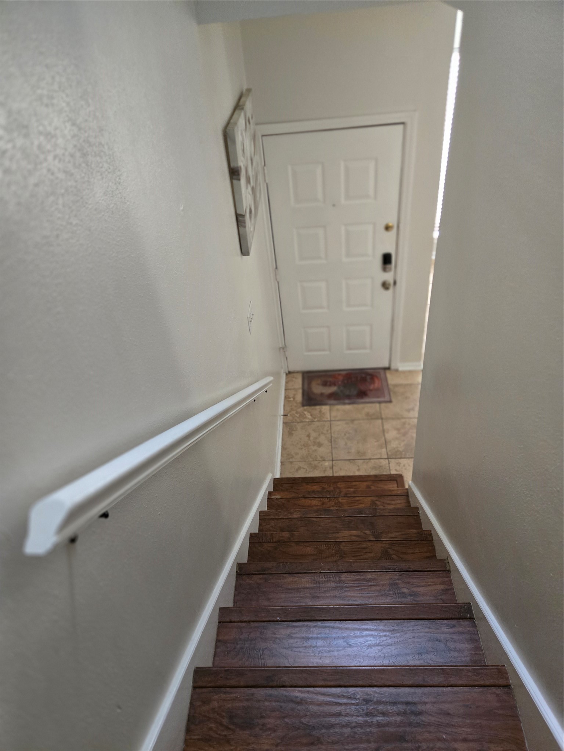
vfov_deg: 73.9
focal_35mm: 23
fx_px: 500
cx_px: 282
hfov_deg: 58.9
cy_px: 376
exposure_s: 1/60
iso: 640
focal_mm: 5.4
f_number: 1.8
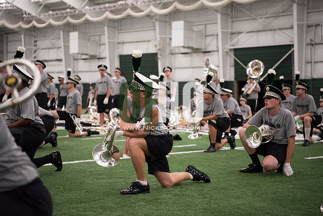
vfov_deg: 19.5
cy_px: 108
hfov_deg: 28.8
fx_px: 628
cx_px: 162
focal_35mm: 70
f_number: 3.2
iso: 3200
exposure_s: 1/320
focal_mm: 70
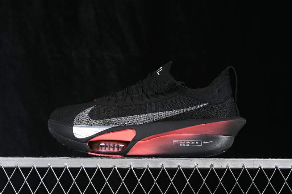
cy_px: 97
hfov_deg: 27.0
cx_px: 146
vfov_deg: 18.2
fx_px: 608
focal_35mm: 75
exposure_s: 1/60
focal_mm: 50
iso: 160
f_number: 6.3
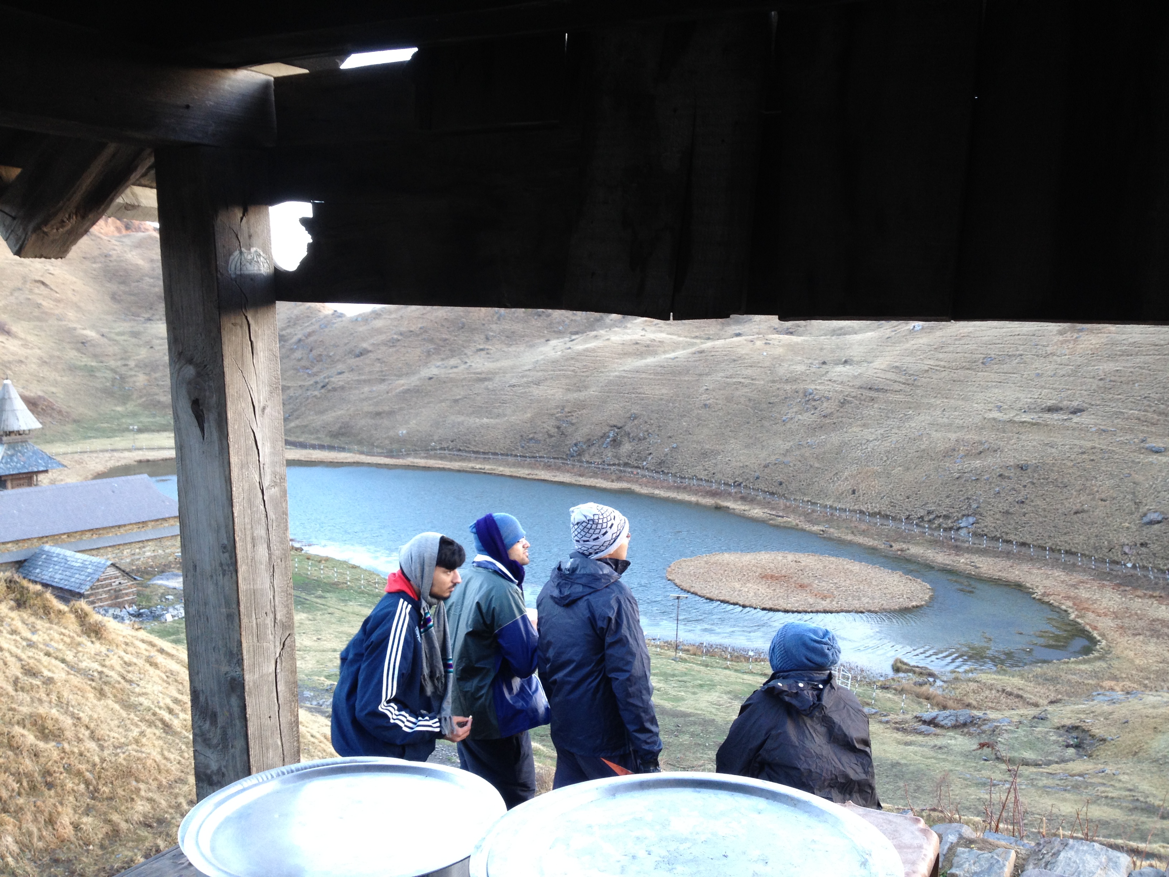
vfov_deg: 40.7
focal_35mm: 35
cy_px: 438
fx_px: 1182
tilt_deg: -2.8
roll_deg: -2.7
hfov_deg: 52.6
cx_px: 584
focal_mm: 4.28
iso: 50
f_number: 2.4
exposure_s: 1/20
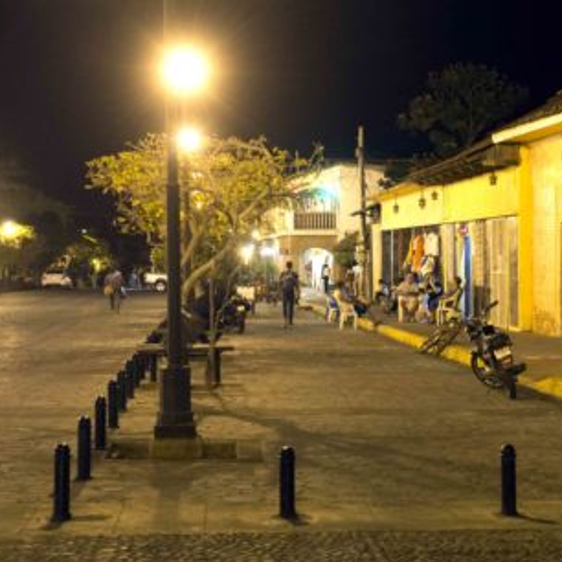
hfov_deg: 23.2
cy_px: 253
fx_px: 1359
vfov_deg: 23.4
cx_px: 395
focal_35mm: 74
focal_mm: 38
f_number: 22
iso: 2000
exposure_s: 1/10
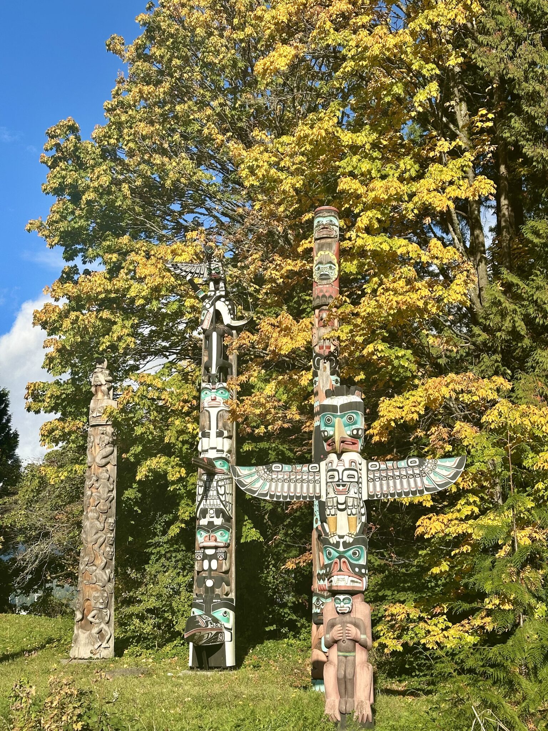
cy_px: 366
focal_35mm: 48
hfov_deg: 30.3
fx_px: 1013
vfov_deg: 39.7
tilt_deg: +13.9
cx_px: 274
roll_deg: -0.5
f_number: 1.78
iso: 64
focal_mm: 6.86
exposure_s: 1/3367
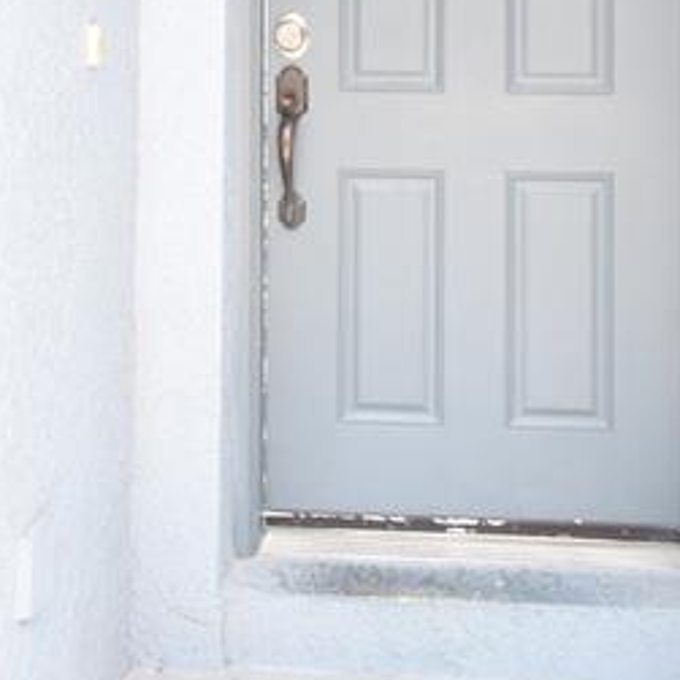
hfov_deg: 32.5
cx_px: 466
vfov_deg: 28.9
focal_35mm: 52
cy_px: -111
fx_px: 1156
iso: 400
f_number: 5.6
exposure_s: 1/125
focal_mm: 10
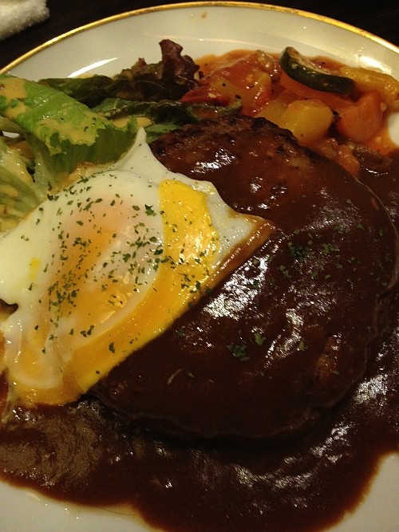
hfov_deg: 40.7
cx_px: 200
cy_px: 266
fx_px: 538
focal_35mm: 35
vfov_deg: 52.6
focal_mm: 4.28
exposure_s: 1/20
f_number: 2.4
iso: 200
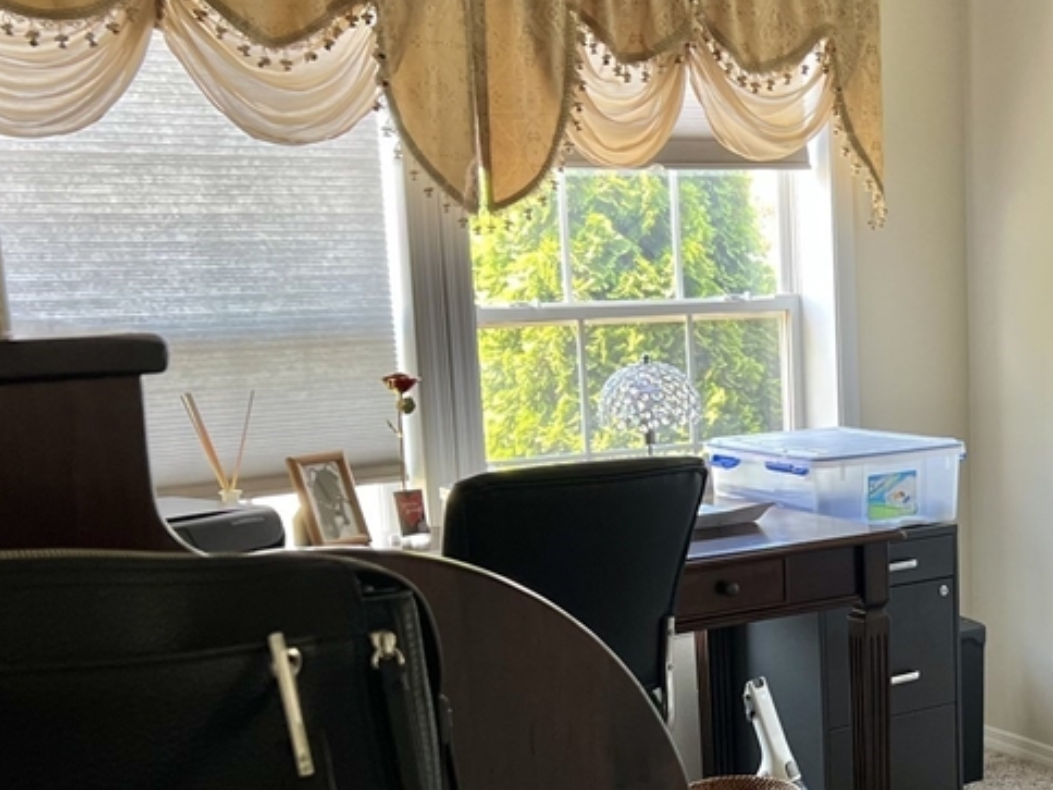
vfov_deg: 26.4
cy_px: 535
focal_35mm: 55
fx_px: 1673
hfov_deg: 33.4
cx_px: 912
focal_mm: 5.7
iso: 125
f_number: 1.5
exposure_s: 1/112
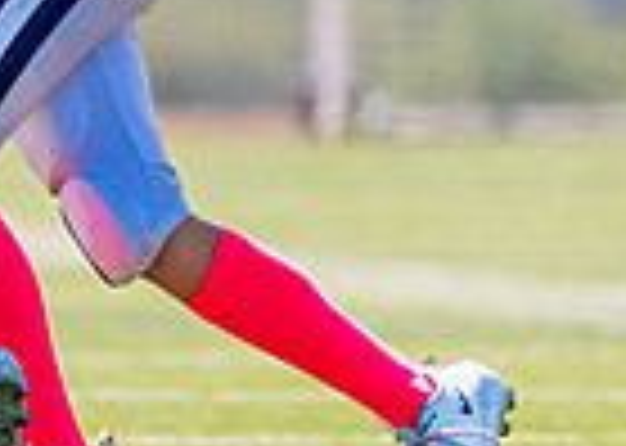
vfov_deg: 1.0
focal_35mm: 1509
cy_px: -208
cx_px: -196
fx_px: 26802
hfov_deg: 1.3
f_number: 2.8
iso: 125
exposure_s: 1/2500
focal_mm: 200
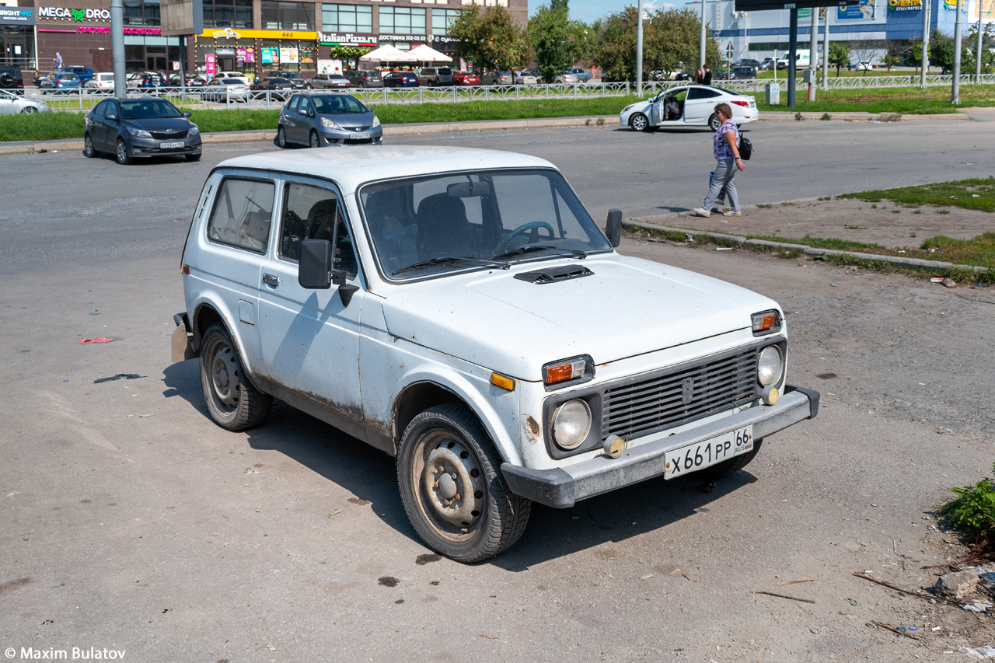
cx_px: 498
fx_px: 953
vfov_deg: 38.4
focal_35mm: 34
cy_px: 332
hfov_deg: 55.1
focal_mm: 23
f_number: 9
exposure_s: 1/320
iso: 100
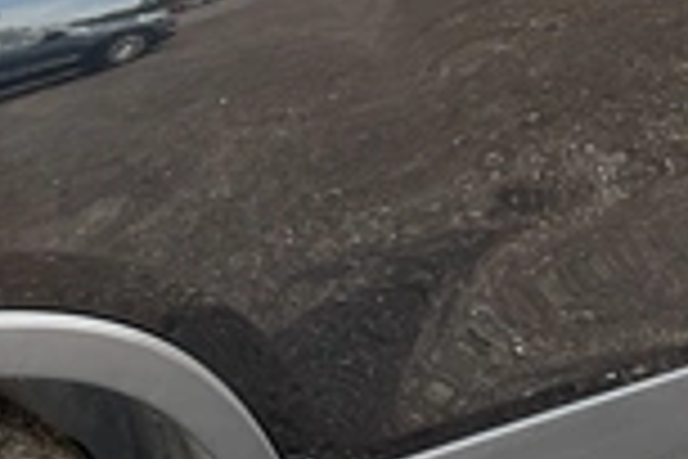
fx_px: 1452
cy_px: 81
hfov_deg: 26.6
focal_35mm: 76
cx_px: 418
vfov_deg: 17.8
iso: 16
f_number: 1.8
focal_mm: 3
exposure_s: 1/140
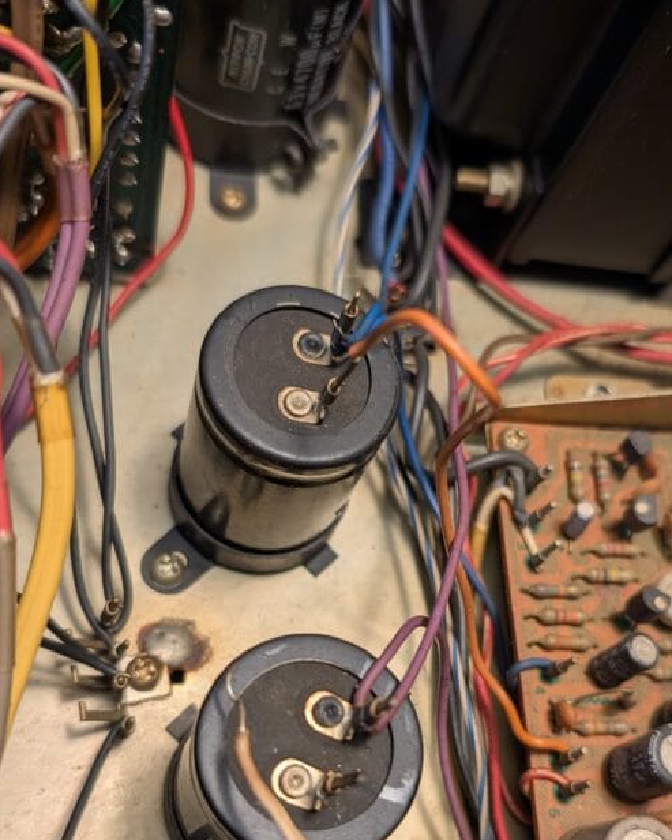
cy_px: 560
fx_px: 969
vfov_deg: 46.1
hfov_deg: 38.2
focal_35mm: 39
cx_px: 378
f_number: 1.68
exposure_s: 1/100
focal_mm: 6.9
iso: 69
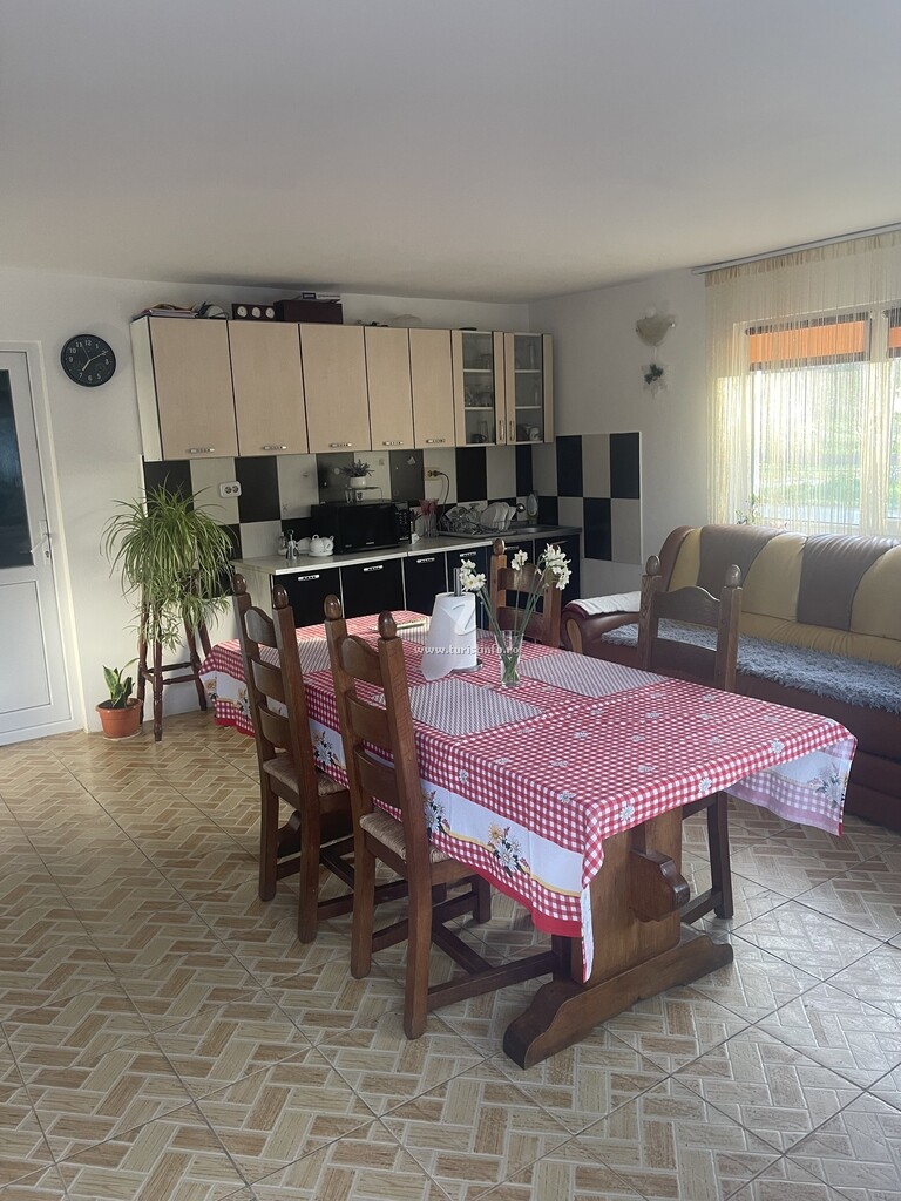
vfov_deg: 69.4
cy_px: 600
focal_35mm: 25
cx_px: 450
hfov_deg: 54.9
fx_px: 868
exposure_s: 1/85
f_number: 1.6
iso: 125
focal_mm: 5.1
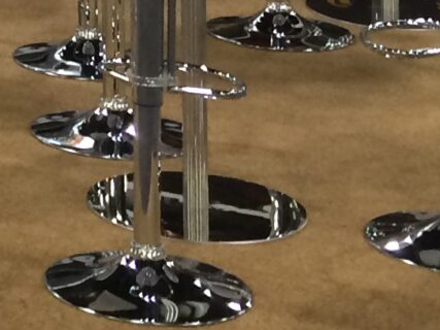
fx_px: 2211
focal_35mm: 174
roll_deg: +1.1
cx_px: -486
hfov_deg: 10.3
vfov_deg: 7.8
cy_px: -493
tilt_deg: -2.9
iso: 100
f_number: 2.2
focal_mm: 4.15
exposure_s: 1/30
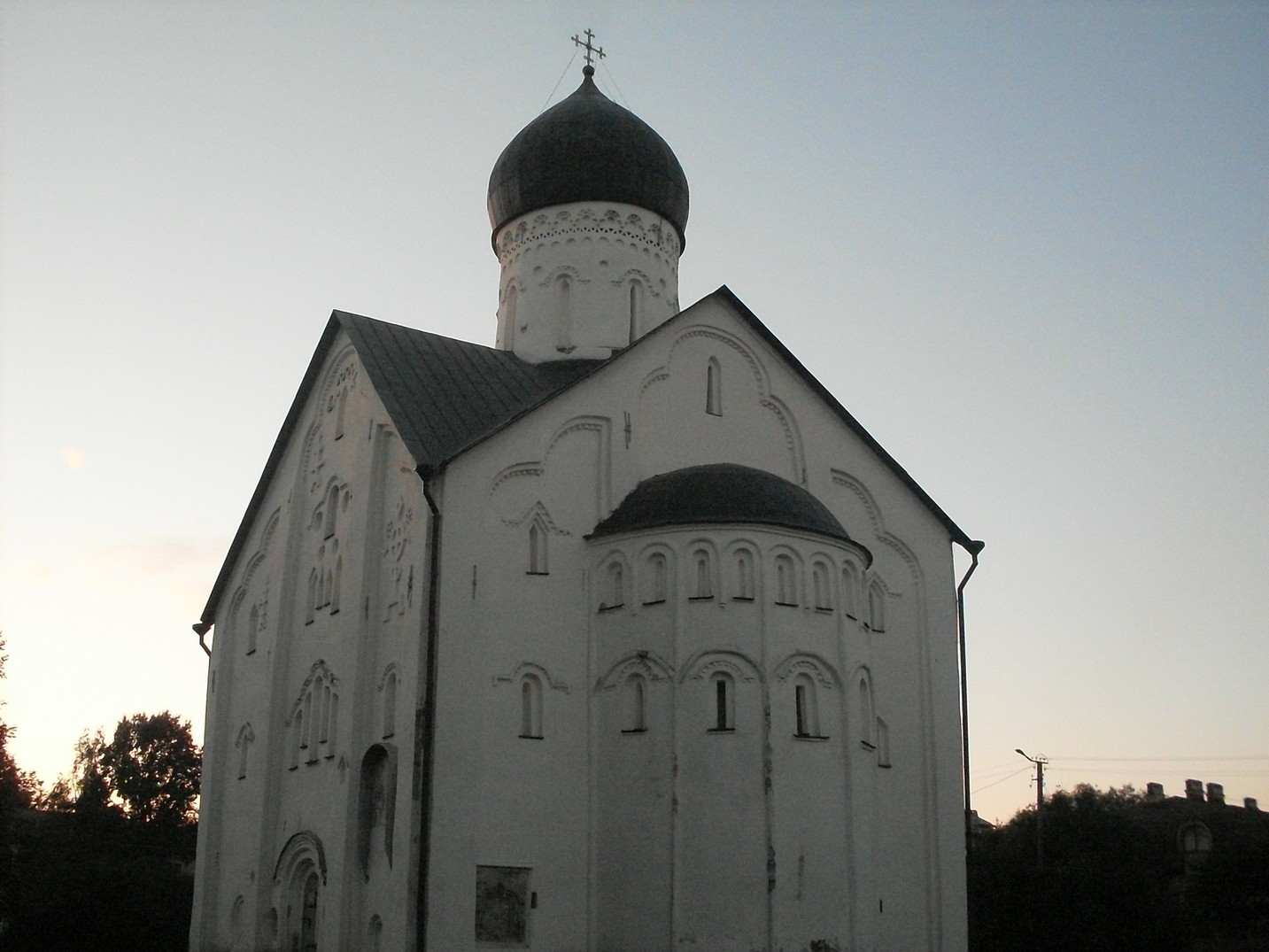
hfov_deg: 49.0
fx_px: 1393
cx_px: 634
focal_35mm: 38
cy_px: 476
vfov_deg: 37.7
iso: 400
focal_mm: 6.3
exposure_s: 1/90
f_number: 8.4
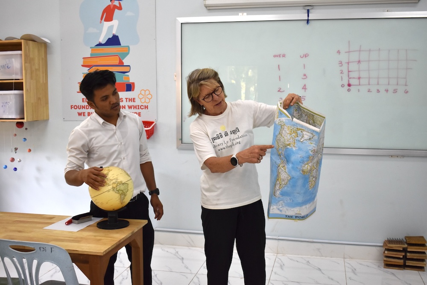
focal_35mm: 40
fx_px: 480
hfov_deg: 47.9
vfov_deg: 33.0
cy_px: 142
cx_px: 214
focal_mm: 27
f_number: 4
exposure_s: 1/160
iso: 800
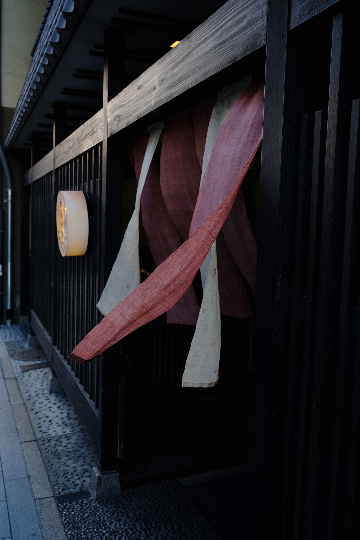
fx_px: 525
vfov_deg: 54.4
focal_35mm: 35
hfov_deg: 37.9
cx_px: 180
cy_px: 270
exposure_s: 1/250
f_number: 4
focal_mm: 23
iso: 400
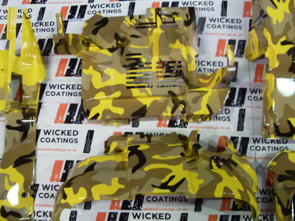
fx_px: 298
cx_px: 148
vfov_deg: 40.7
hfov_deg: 52.6
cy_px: 110
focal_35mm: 35
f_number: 2.8
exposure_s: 1/45
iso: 200
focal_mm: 6.3
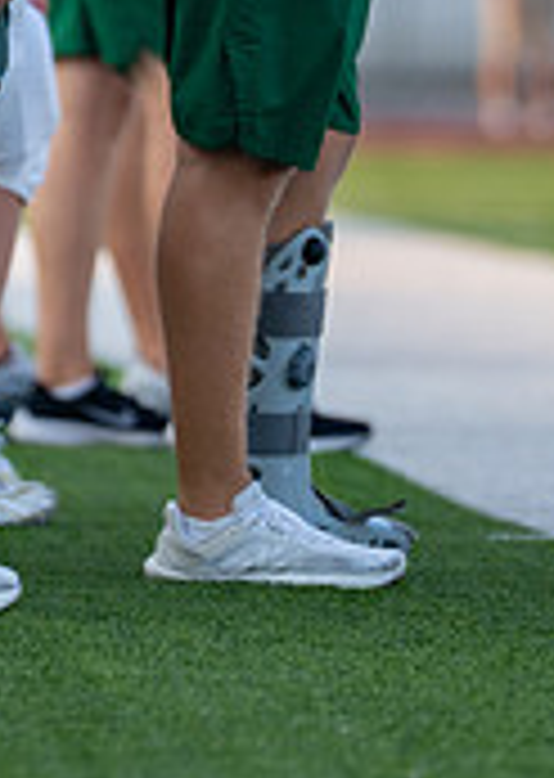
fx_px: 21366
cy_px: -228
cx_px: -94
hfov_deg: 1.5
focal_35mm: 967
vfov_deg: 2.1
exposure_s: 1/1000
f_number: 2.8
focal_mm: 200
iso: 160
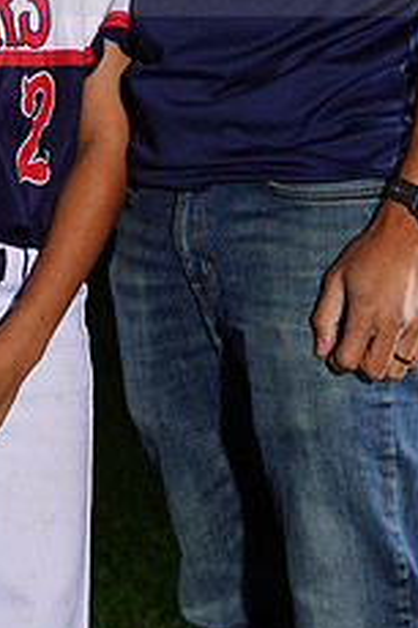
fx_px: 6785
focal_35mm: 389
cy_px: -71
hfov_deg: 3.5
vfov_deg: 5.3
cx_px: 102
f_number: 9
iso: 400
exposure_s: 1/125
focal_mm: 154
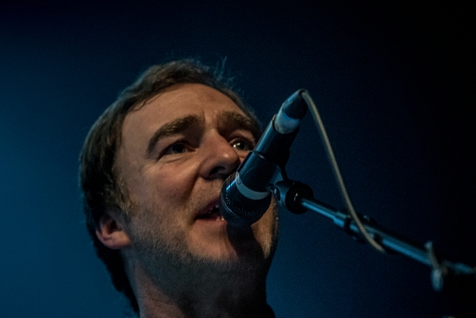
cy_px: 203
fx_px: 3122
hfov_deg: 8.7
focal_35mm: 236
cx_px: 234
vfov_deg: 5.8
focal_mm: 165
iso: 3200
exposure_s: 1/100
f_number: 4.5
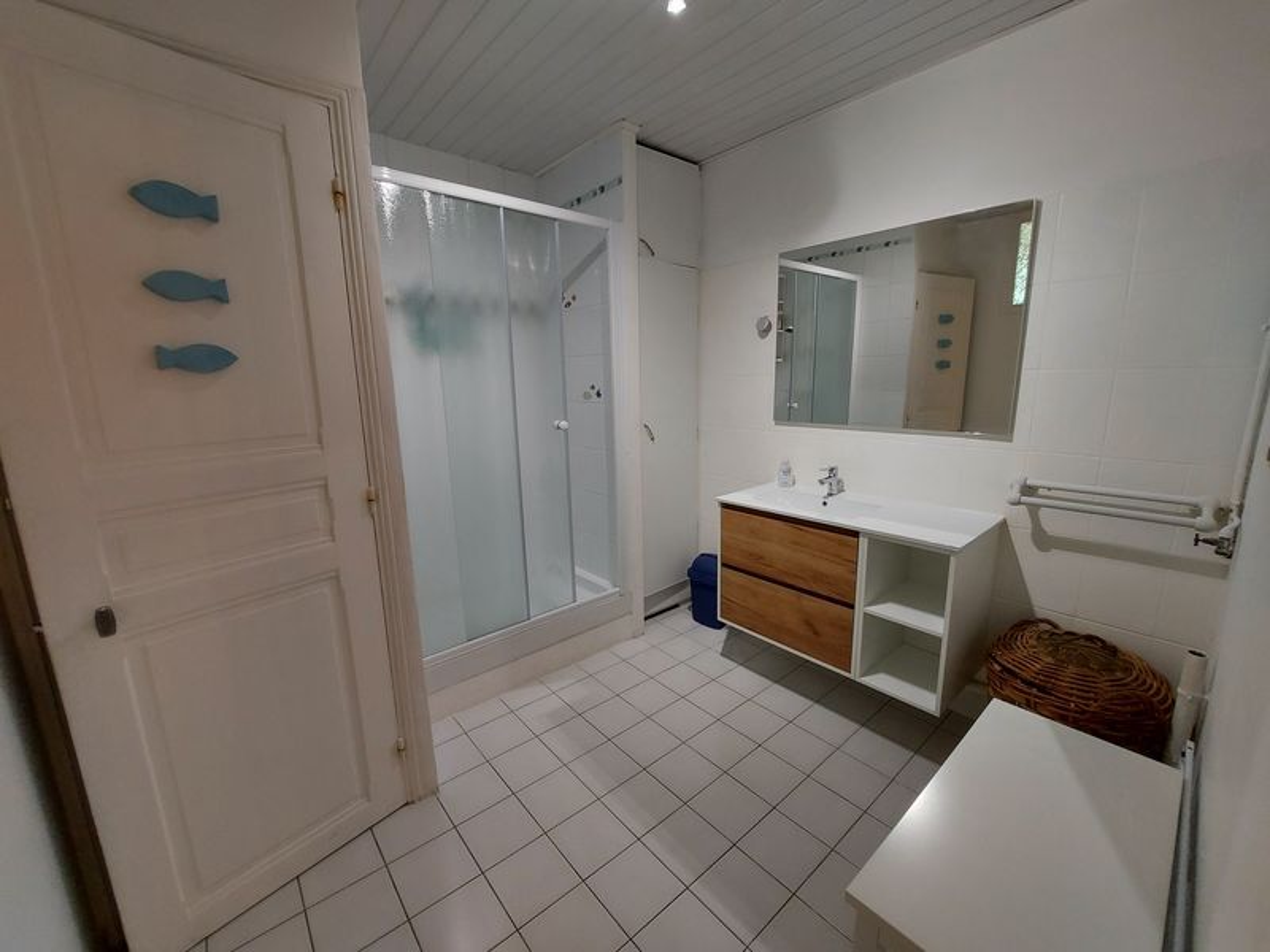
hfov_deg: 106.2
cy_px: 476
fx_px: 477
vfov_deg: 89.9
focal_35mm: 13
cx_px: 635
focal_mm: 1.74
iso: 125
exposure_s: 1/50
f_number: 2.2
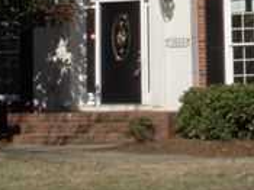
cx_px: 280
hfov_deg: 13.9
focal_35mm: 139
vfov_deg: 10.2
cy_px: -116
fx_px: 1019
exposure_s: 1/500
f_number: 6.6
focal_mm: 6.3
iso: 100
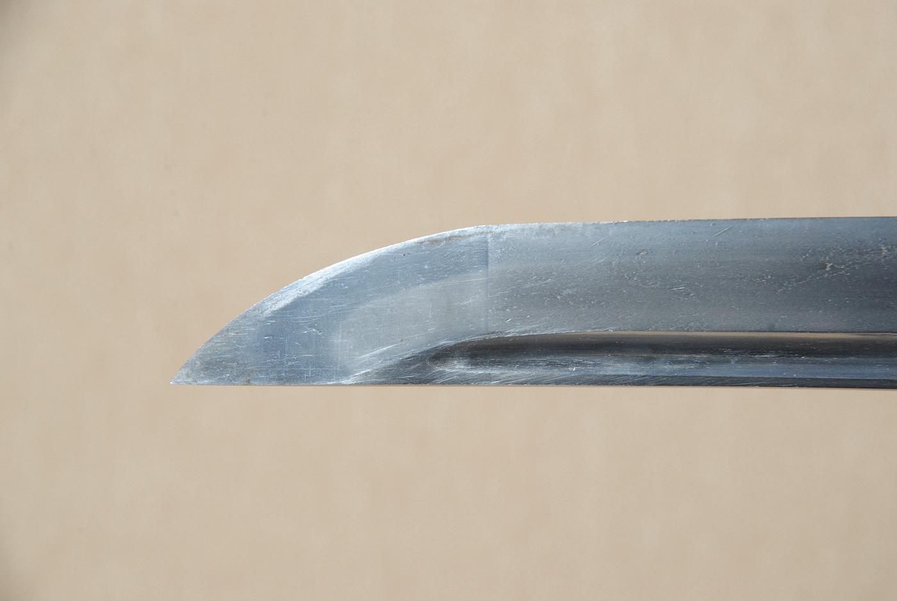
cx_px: 448
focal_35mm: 202
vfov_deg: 6.8
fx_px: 5051
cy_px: 300
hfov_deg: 10.1
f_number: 11
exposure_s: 1/2
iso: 400
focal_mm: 135
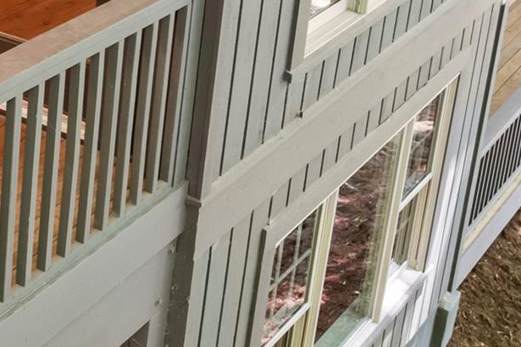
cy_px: -73
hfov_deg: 21.3
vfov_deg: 15.8
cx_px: -216
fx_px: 1201
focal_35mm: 83
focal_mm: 12.29
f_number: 2.8
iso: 160
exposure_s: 1/20
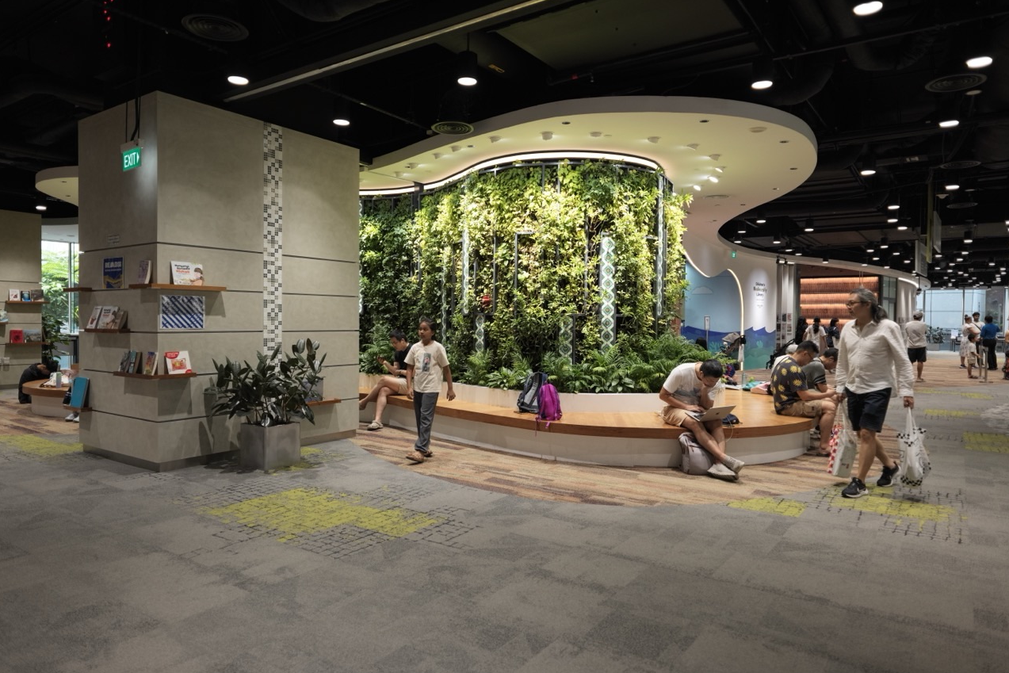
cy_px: 327
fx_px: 645
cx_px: 504
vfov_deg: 55.1
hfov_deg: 76.1
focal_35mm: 23
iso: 800
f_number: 4
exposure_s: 1/80
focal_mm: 28
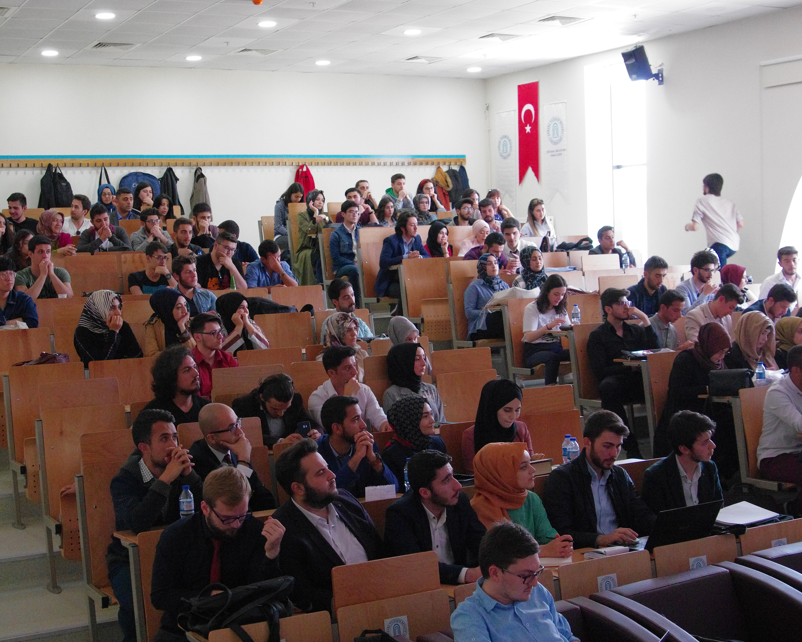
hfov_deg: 38.7
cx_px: 363
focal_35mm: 48
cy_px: 320
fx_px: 1139
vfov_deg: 31.4
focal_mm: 28
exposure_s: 1/100
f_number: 7.1
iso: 3200
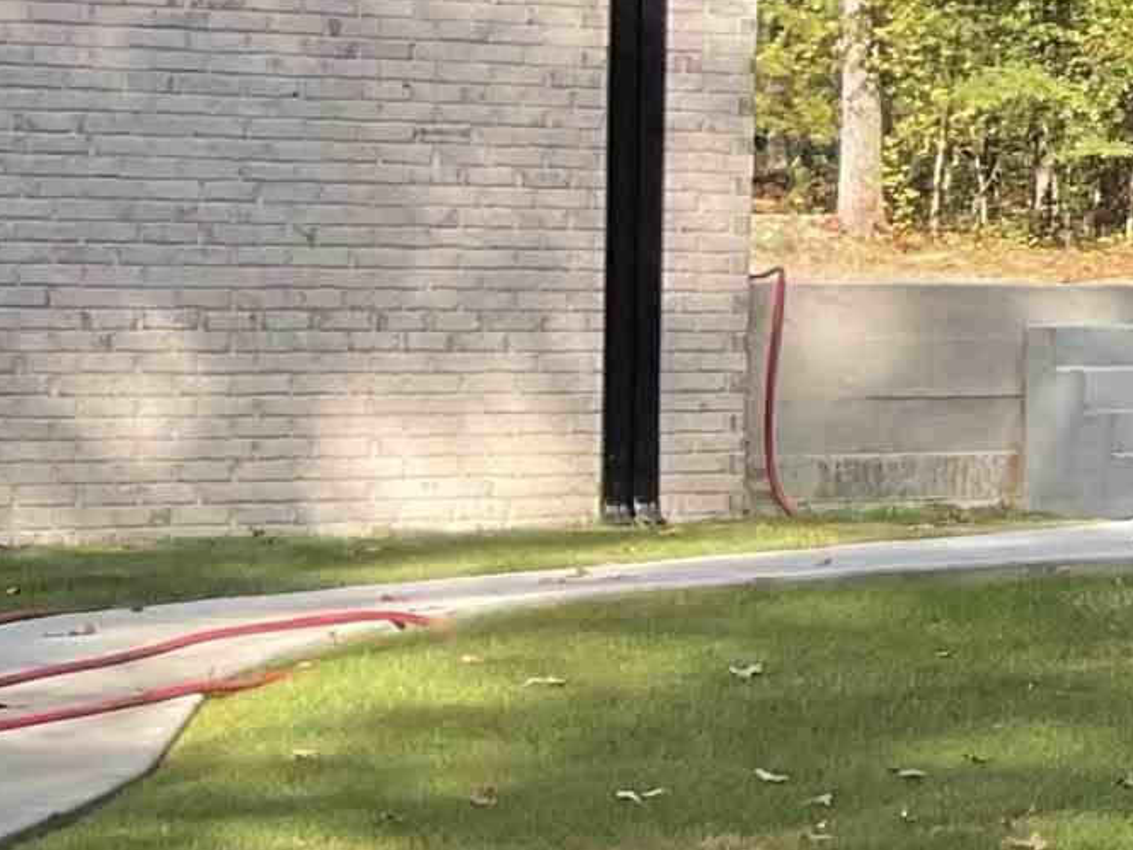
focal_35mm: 134
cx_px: 2419
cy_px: 73
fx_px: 4387
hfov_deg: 12.5
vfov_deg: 11.0
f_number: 1.8
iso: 16
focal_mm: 3
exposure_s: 1/348
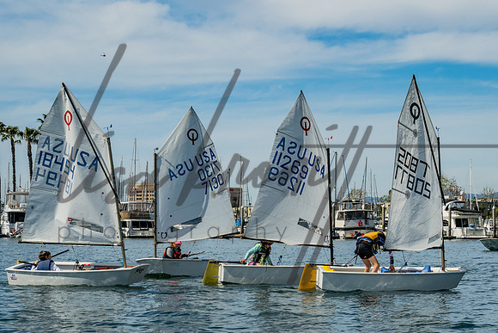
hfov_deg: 25.4
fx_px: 1103
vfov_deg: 17.1
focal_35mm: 80
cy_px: 185
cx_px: 313
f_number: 10
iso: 250
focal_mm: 55
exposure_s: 1/640
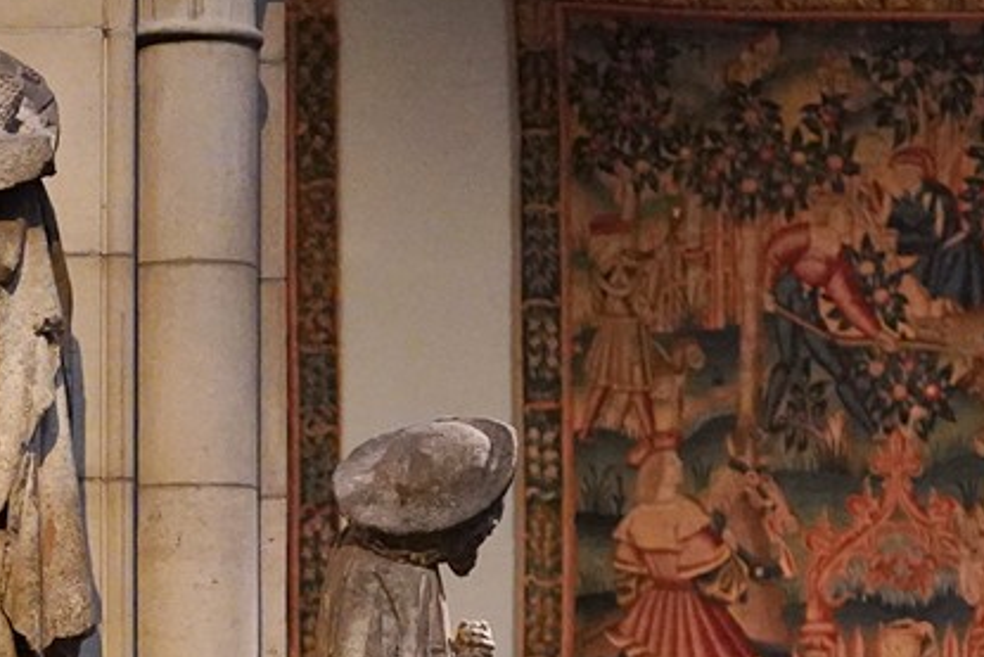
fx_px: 4347
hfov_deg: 12.6
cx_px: -199
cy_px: 844
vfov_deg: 8.5
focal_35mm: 159
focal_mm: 33
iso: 8000
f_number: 3.2
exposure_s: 1/100
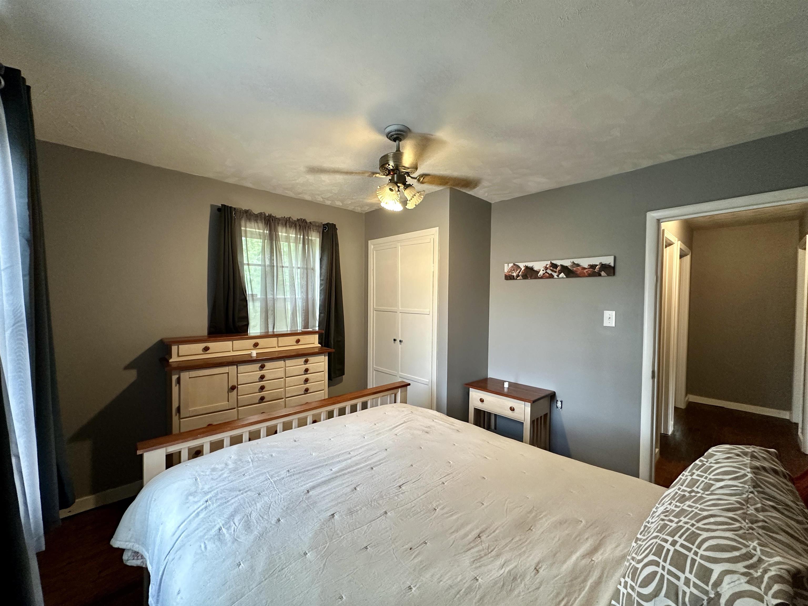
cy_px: 303
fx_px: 327
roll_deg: -0.4
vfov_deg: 85.7
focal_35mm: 14
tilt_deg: -1.2
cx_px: 404
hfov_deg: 102.1
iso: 320
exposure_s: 1/60
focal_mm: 2.22
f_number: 2.2
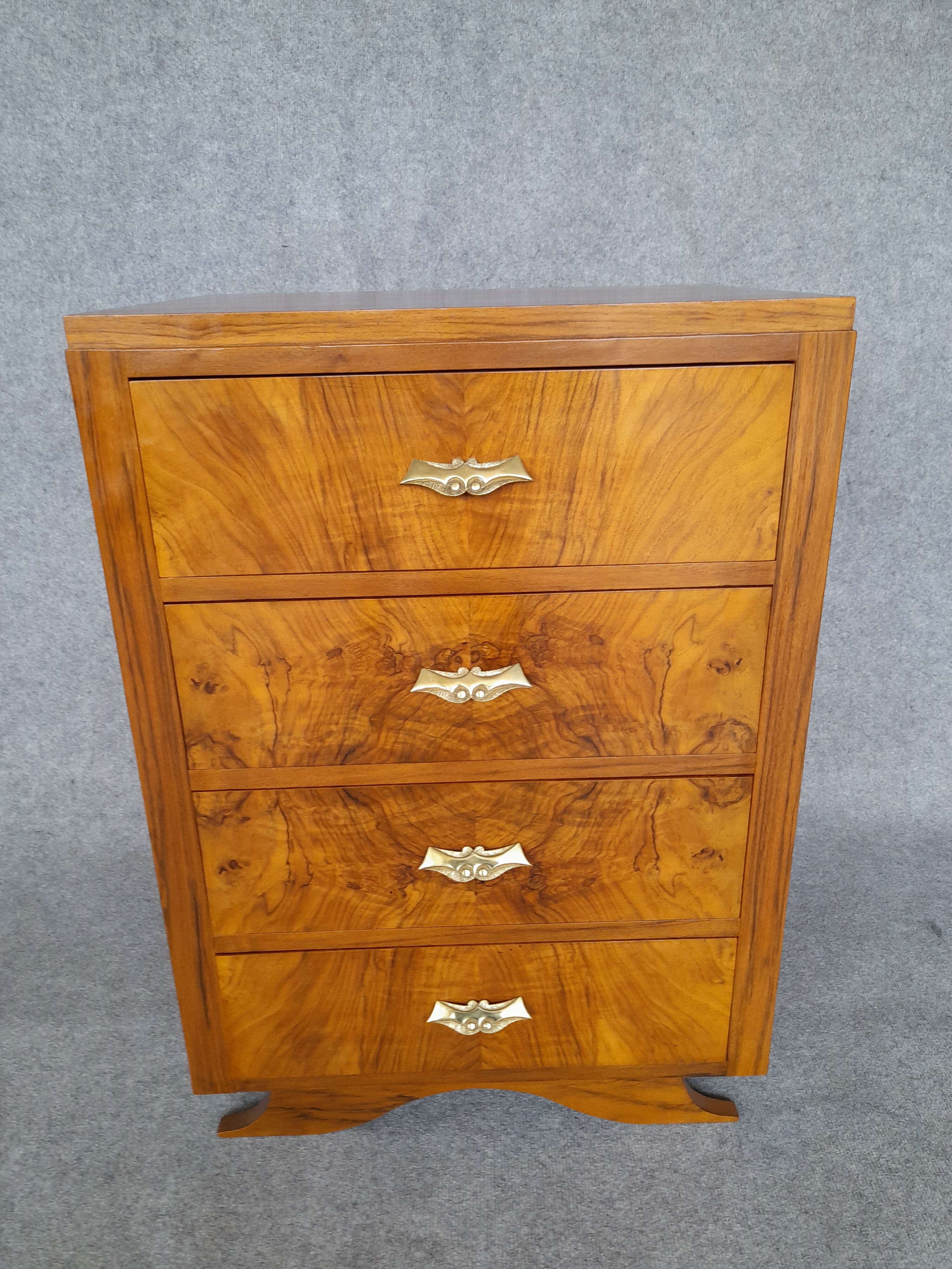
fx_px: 917
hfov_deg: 54.9
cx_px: 476
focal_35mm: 25
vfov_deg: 69.4
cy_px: 634
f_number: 2
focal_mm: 4.6
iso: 160
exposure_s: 1/50
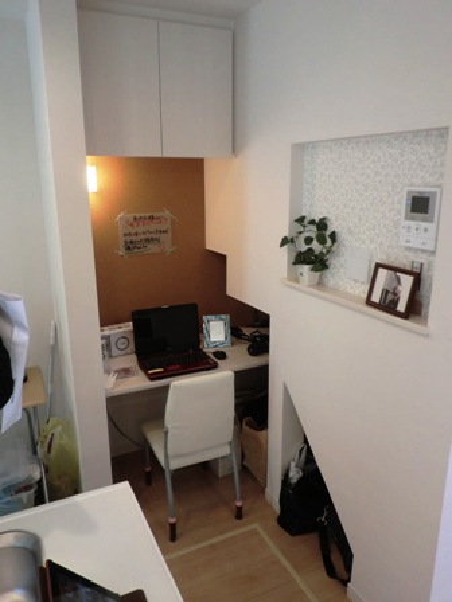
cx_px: 226
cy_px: 301
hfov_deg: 53.1
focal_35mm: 26
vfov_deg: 67.3
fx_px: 453
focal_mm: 4.7
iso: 125
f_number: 2.8
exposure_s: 1/60
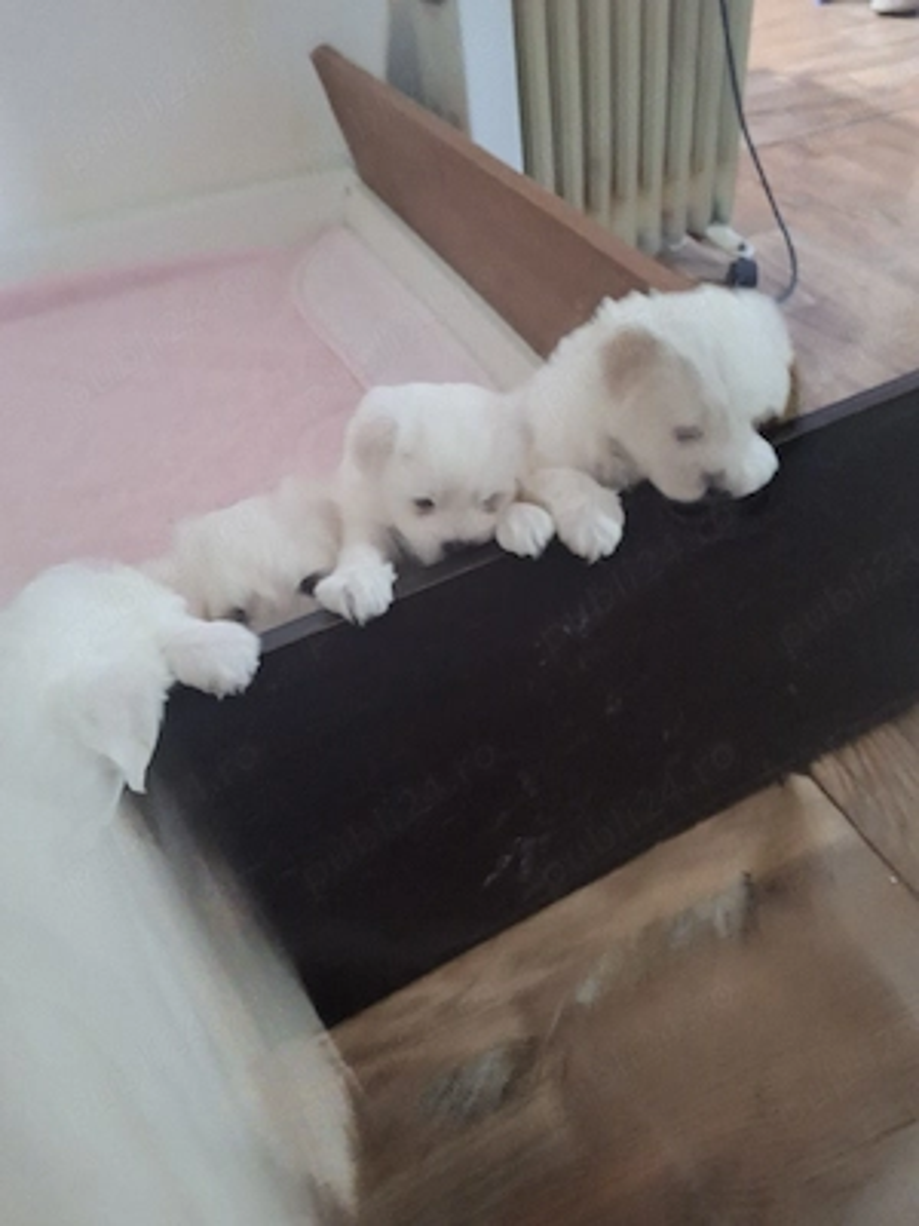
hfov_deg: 58.9
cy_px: 613
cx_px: 460
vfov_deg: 73.9
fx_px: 814
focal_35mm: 23
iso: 1250
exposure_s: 1/14
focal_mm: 5.54
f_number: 1.8
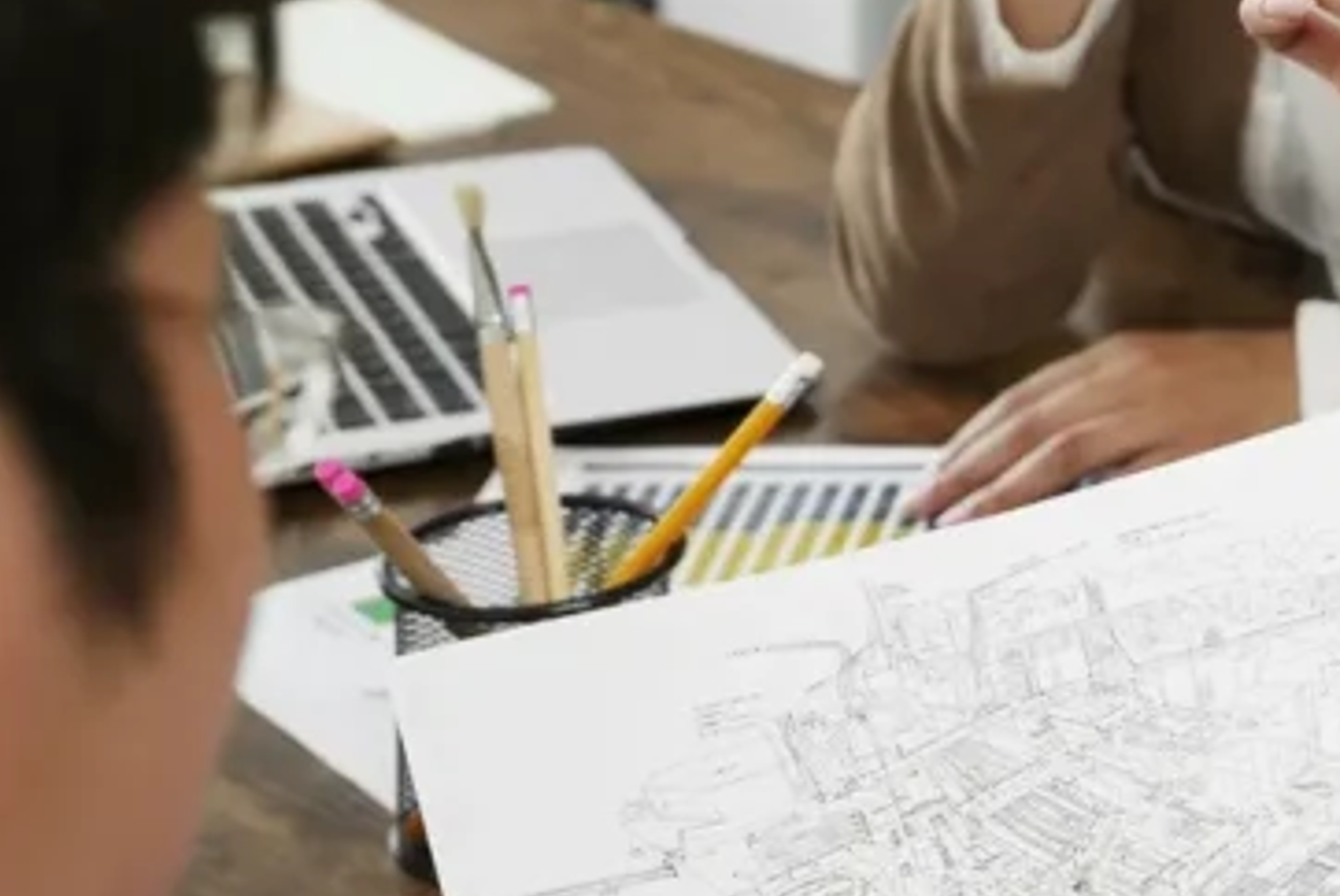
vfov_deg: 12.1
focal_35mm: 113
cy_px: 455
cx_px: 1644
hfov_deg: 17.2
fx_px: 4209
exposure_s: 1/125
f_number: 4
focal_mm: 40
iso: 320
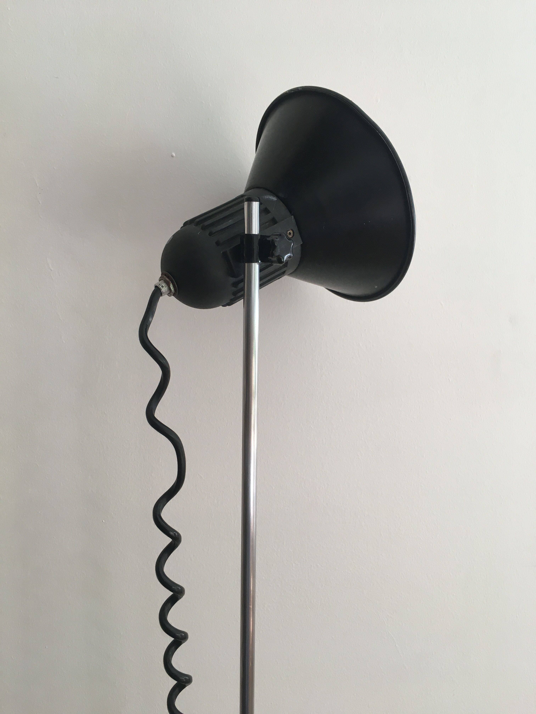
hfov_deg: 48.2
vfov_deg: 61.7
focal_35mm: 29
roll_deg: +0.2
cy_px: 357
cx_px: 268
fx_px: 599
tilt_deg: -6.5
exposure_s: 1/33
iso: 40
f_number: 2.2
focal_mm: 4.15
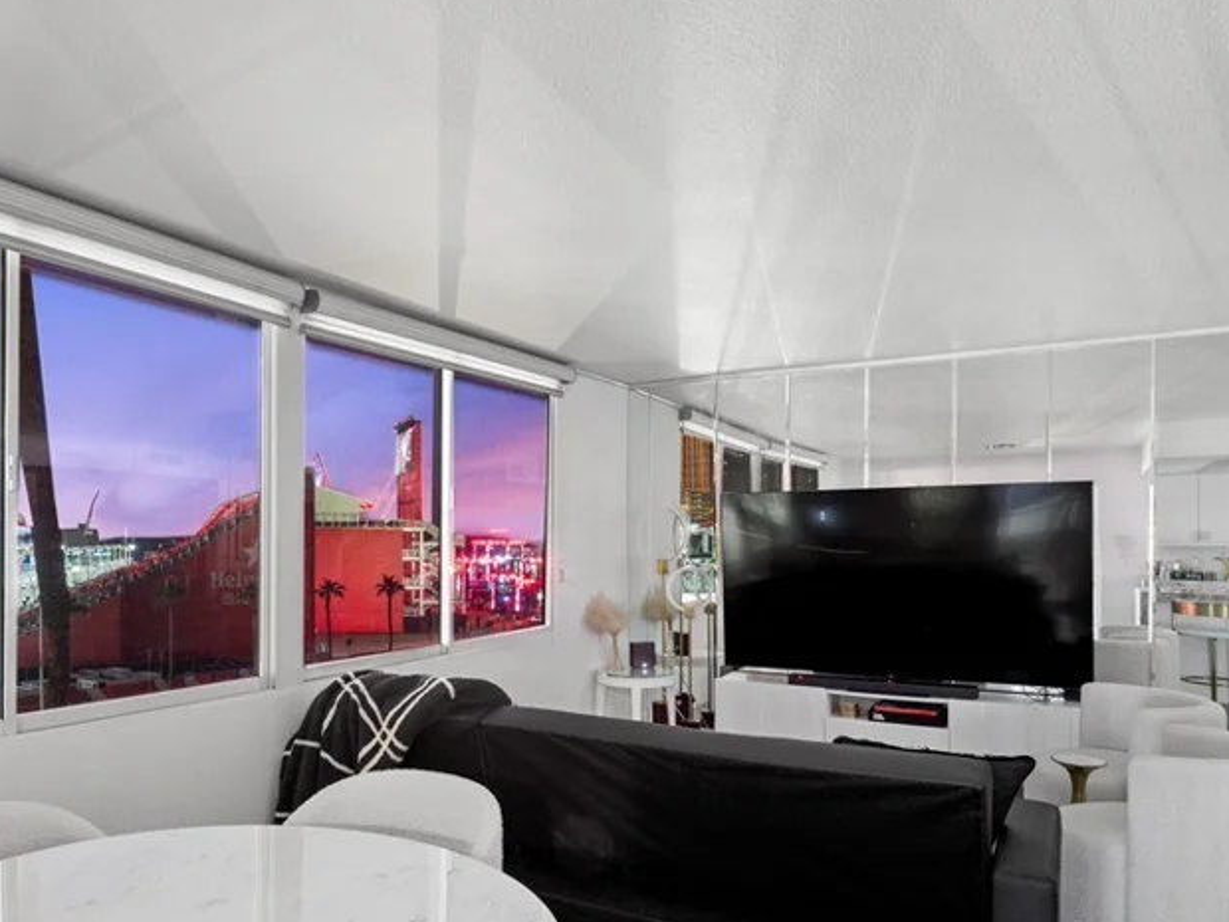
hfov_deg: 63.9
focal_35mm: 27
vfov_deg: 51.1
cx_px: 424
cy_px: 538
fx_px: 959
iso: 640
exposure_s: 30
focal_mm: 17
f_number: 10
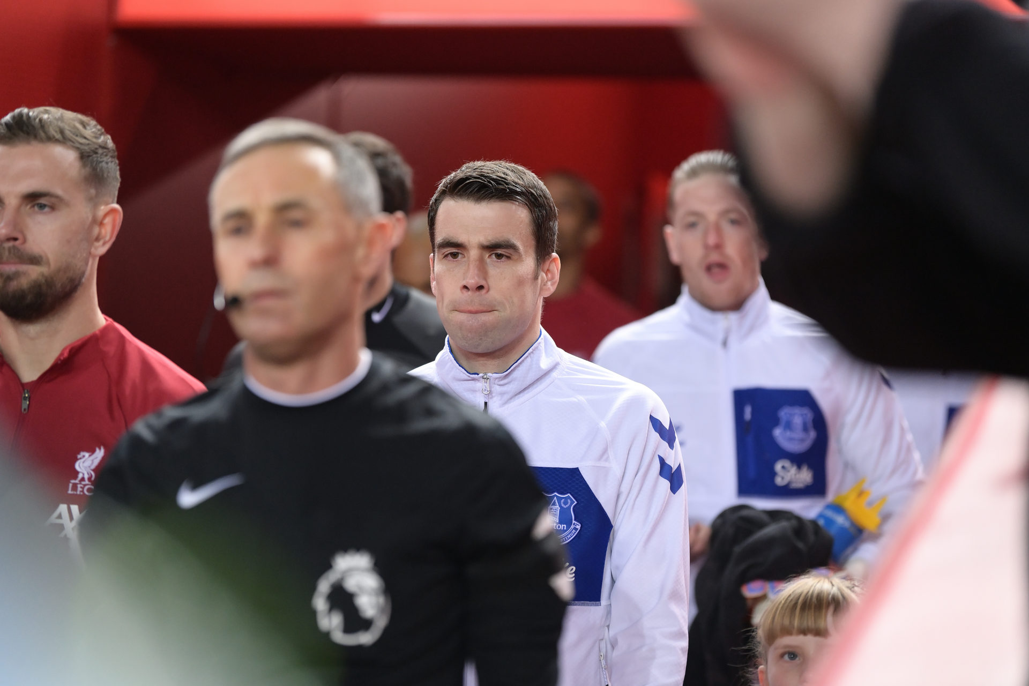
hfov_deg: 12.8
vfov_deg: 8.6
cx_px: 514
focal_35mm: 160
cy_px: 343
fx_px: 4573
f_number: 2.8
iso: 3200
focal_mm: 160
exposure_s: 1/800
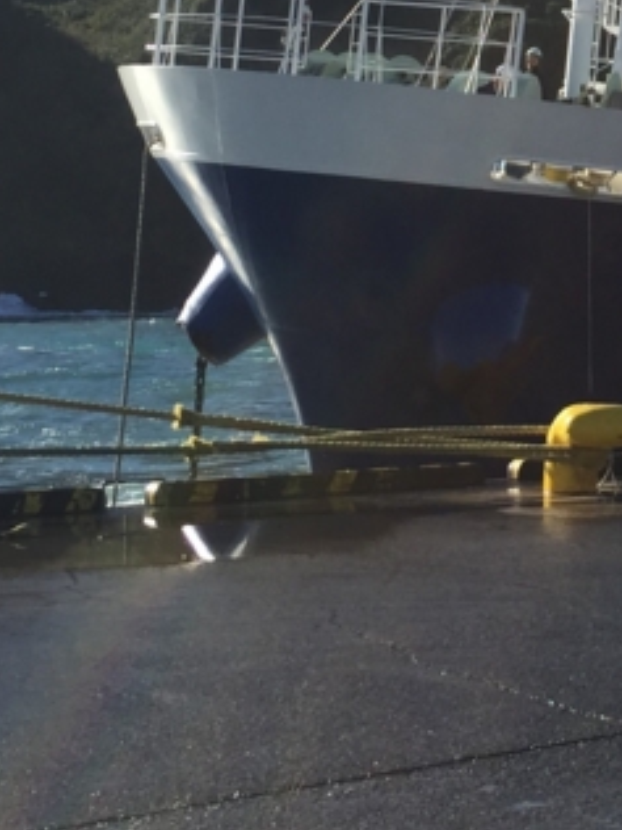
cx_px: 674
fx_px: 2252
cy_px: 47
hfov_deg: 15.3
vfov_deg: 20.4
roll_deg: -0.1
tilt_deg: +4.4
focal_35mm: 94
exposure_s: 1/2083
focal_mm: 4.15
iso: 32
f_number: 2.2
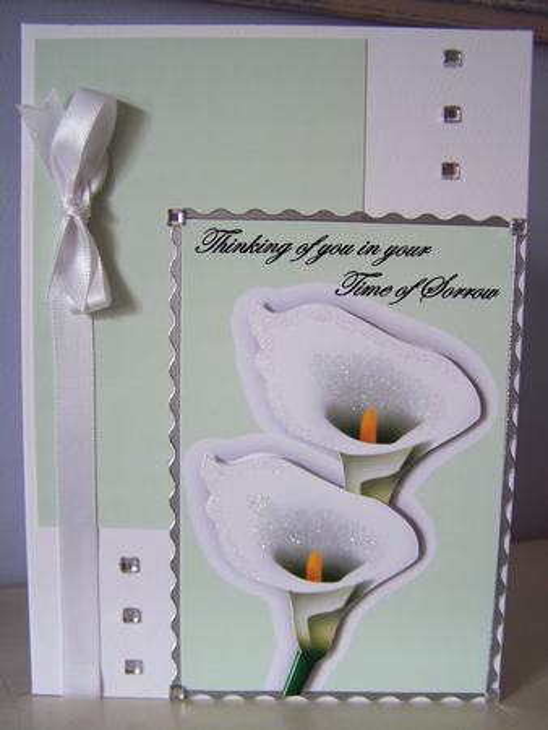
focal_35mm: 38
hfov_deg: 37.8
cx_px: 274
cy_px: 365
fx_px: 801
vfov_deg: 49.0
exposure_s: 1/30
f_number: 2.8
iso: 100
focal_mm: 6.3
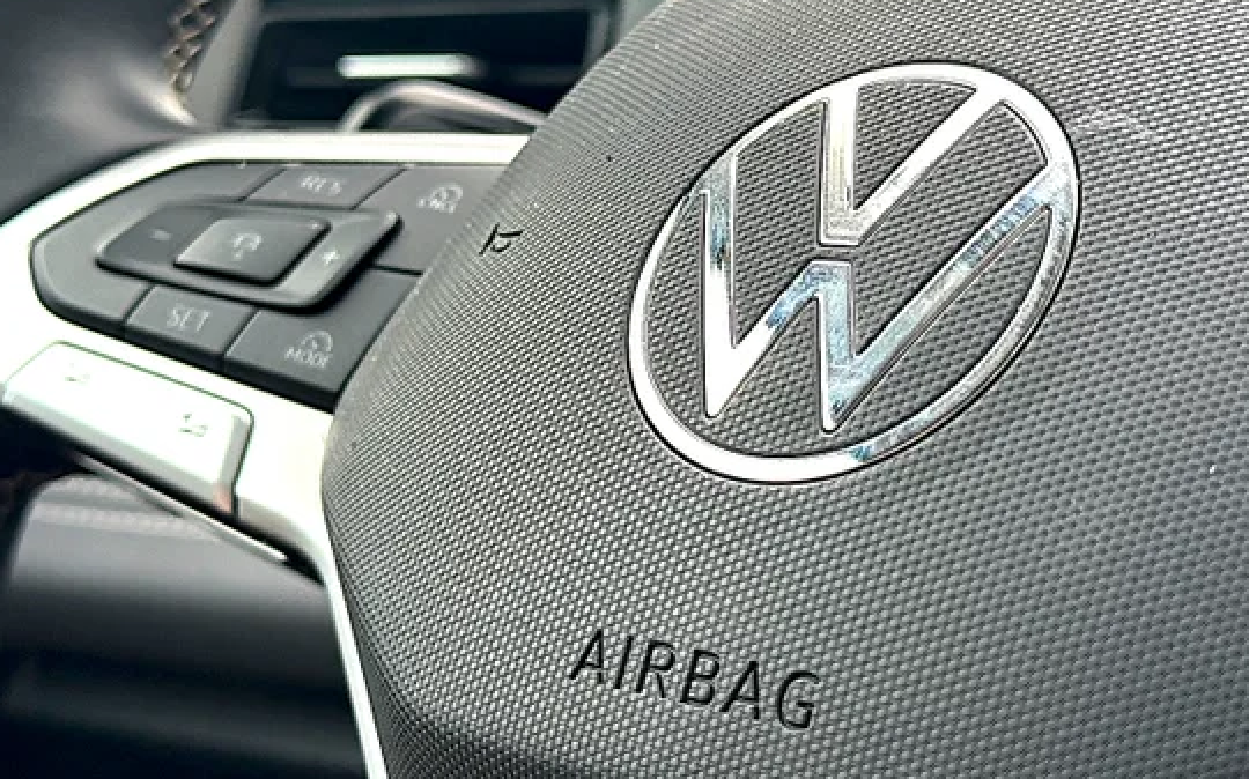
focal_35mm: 66
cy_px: 276
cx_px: 671
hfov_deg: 31.1
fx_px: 2246
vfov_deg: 19.6
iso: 64
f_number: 1.78
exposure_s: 1/535
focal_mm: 6.86
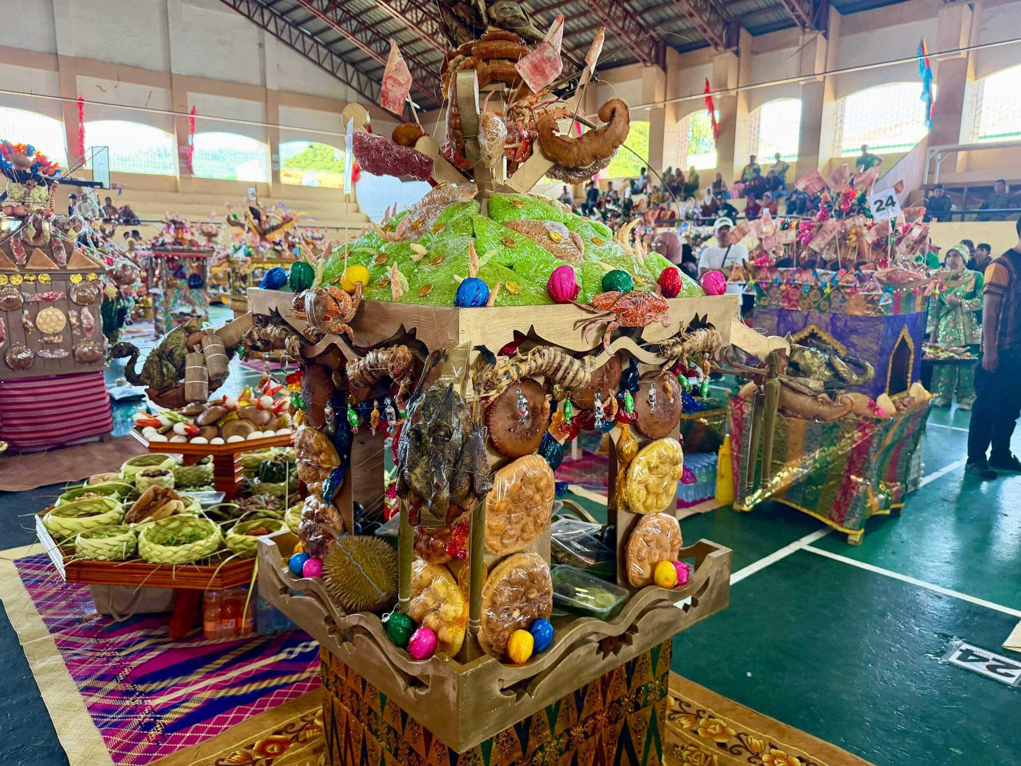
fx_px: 708
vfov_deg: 56.8
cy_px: 383
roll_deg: -0.3
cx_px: 510
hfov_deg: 71.6
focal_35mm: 24
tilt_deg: -10.6
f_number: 1.78
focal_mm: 6.76
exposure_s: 1/60
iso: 250
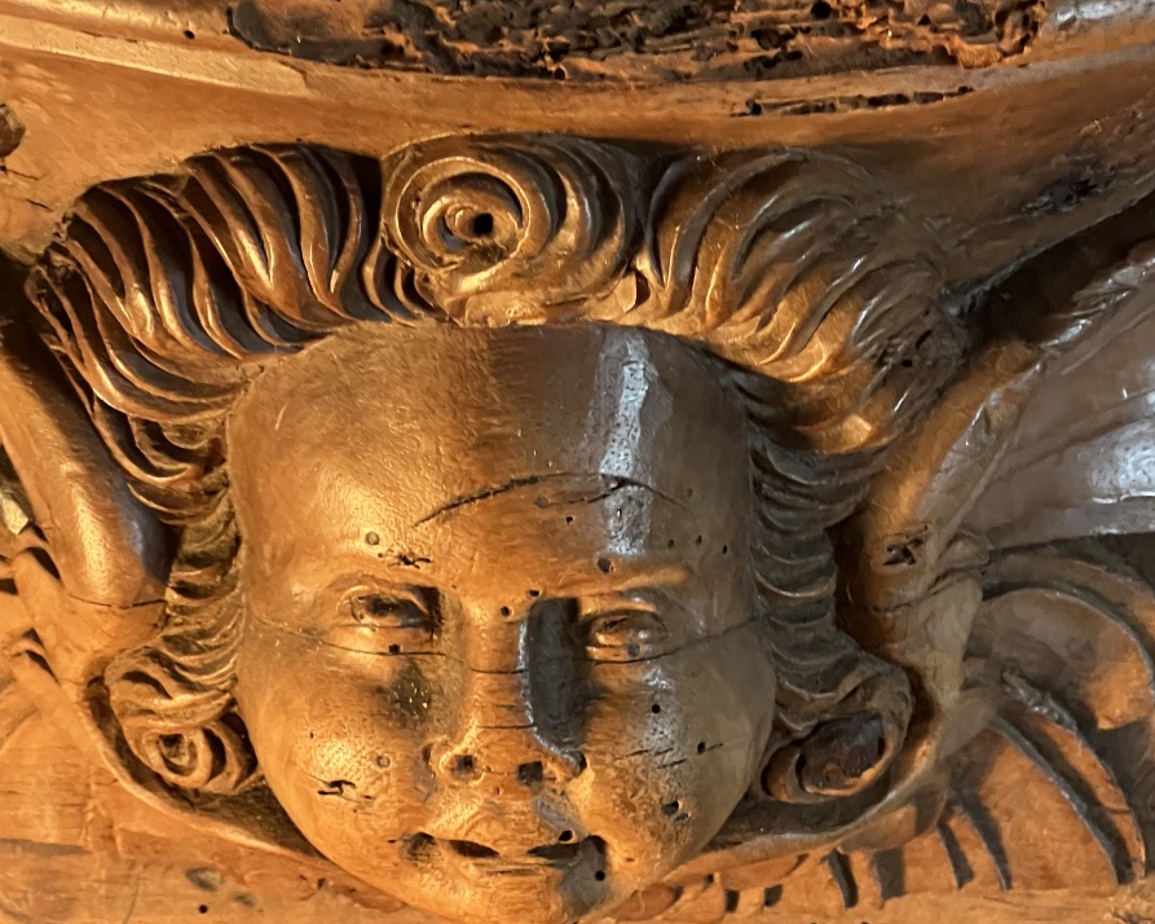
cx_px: 576
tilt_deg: -34.1
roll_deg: +2.8
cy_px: 380
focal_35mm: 101
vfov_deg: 15.2
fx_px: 3452
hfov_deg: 19.0
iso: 800
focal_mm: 9
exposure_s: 1/34
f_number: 2.8
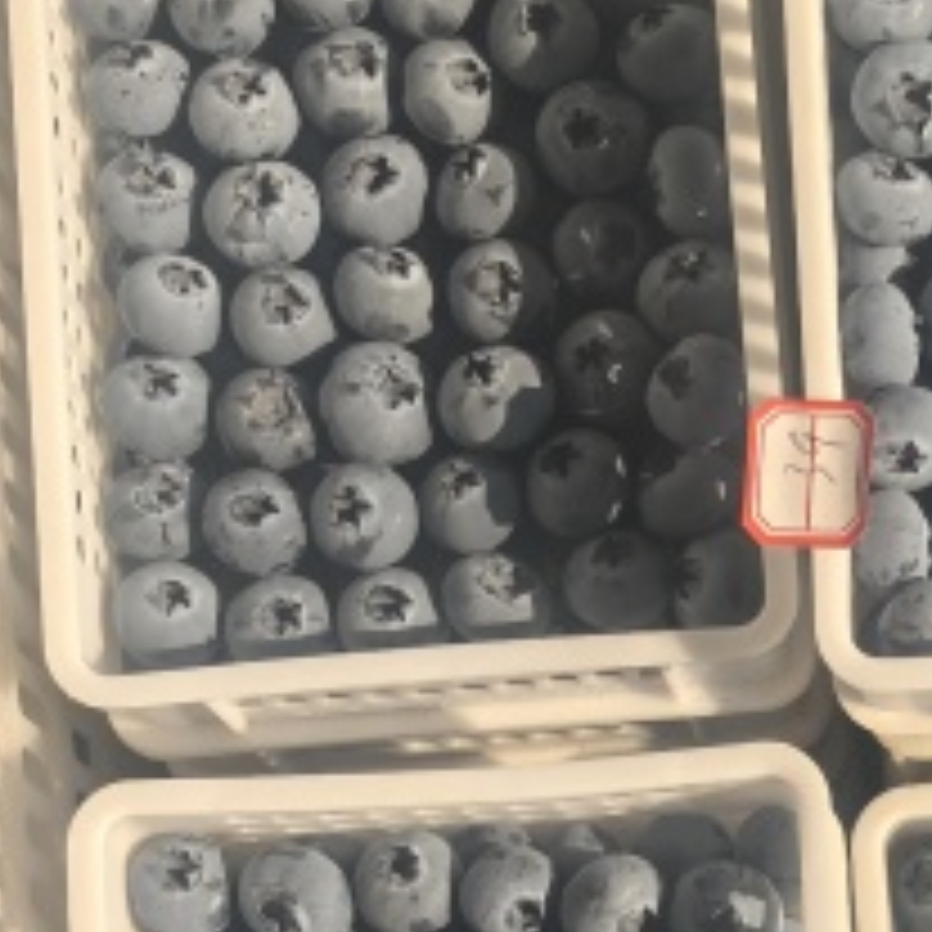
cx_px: 1063
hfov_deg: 13.8
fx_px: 3747
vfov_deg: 13.9
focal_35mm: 123
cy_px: 1002
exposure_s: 1/742
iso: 50
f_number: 2
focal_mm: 6.98
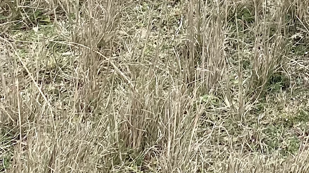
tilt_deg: -18.9
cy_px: -292
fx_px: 1073
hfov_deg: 14.7
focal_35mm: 131
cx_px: 521
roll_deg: -0.9
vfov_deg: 8.2
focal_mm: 4.25
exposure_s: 1/2463
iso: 32
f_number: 1.8
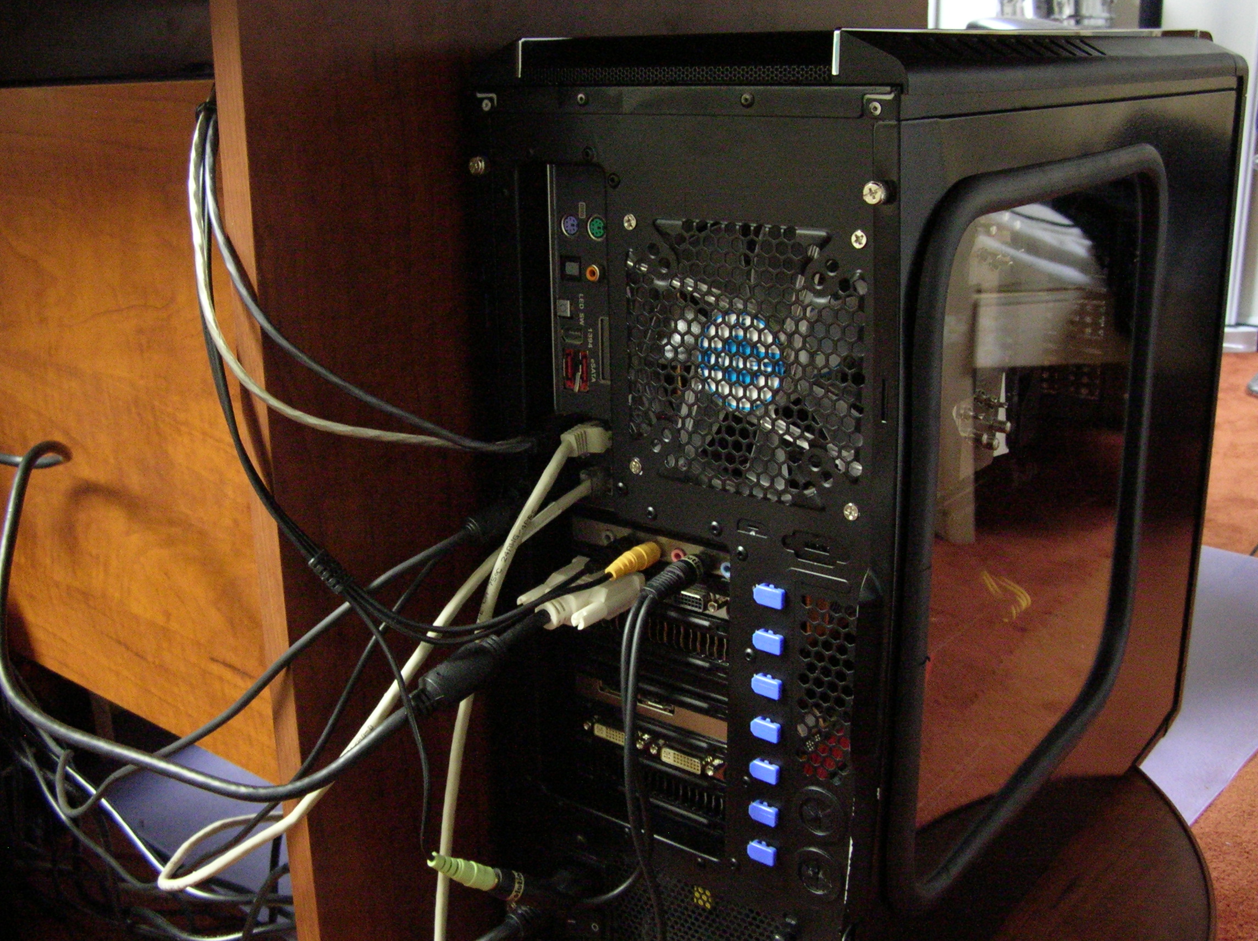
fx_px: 1307
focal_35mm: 36
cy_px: 470
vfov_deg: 39.6
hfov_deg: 51.4
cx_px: 629
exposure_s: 1/2.7
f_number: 2.7
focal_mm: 6
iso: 300
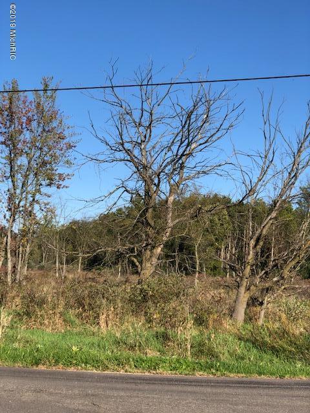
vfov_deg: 33.8
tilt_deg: +4.6
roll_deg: -3.5
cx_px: 155
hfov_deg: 25.7
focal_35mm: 57
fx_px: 681
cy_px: 206
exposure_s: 1/727
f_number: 2.8
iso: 20
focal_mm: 6.6
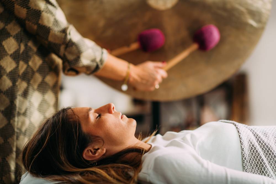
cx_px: 138
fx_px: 652
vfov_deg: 16.1
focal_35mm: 85
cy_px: 92
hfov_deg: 23.9
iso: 64
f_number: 2
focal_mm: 85
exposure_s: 1/200
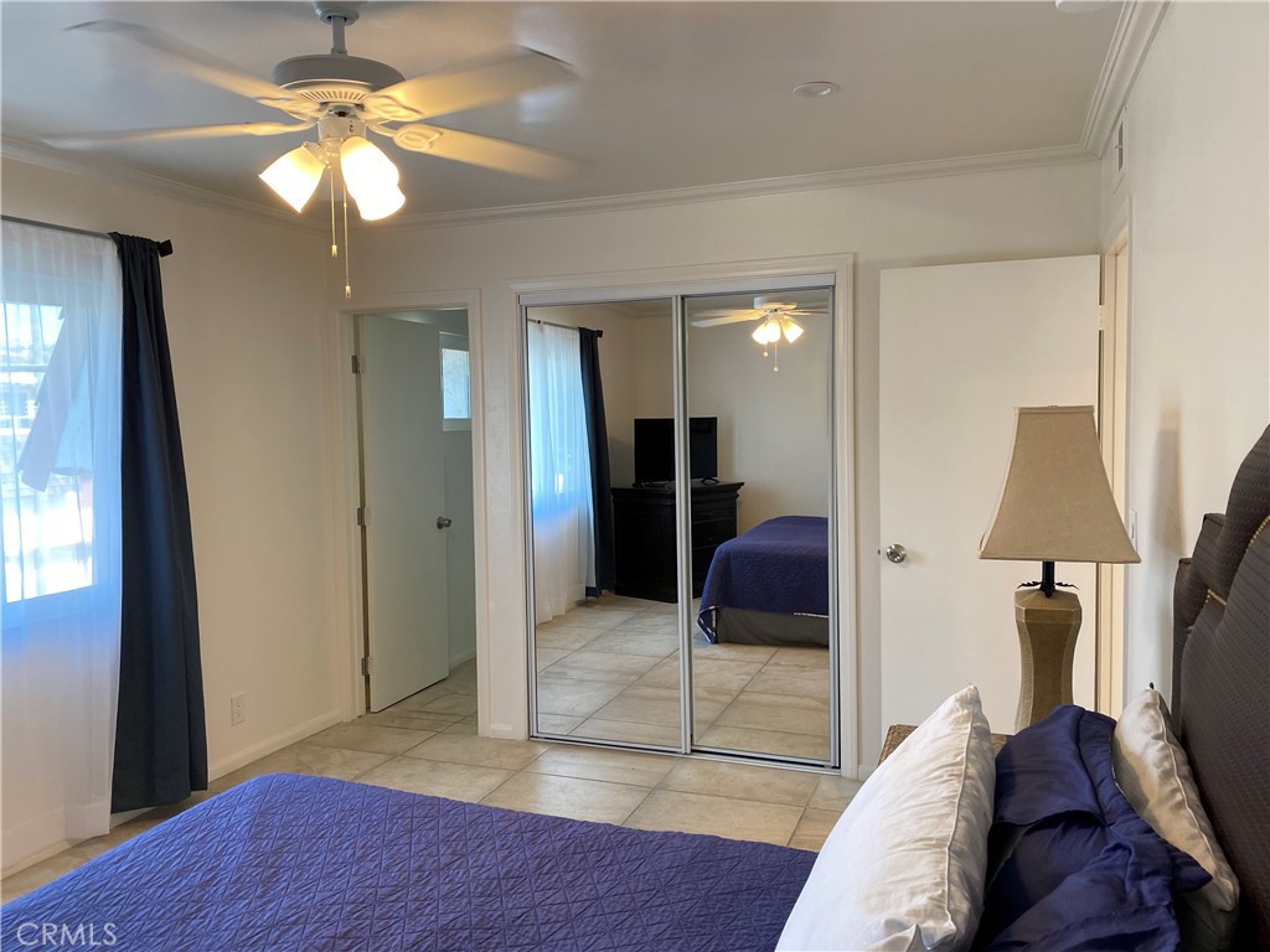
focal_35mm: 26
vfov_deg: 53.1
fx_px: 954
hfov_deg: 67.3
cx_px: 635
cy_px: 476
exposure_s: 1/120
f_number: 1.8
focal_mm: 4.25
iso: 125
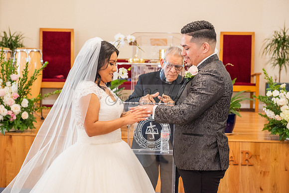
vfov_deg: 19.5
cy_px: 96
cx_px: 144
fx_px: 562
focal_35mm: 70
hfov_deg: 28.8
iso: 1250
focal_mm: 70
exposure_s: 1/100
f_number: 5
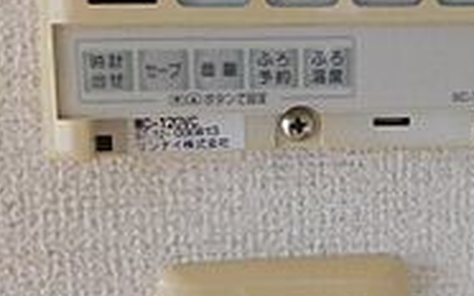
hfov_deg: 32.1
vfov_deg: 20.6
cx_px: 336
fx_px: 813
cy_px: 130
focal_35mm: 63
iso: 125
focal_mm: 4
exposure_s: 1/50
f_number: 3
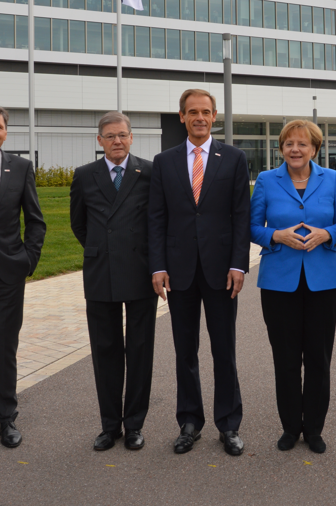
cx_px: 251
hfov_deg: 20.7
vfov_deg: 30.7
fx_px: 911
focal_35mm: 65
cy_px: 155
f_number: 9
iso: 100
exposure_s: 1/200
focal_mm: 22
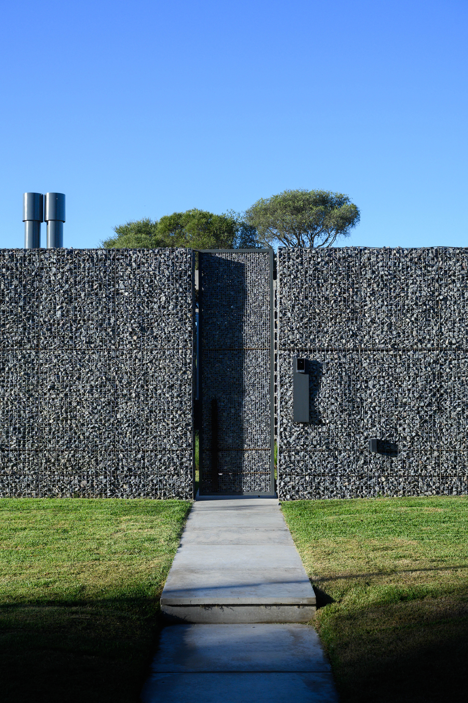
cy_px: 352
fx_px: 898
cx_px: 234
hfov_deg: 29.2
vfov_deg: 42.8
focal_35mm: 46
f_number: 9
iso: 320
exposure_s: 1/1000
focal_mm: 46
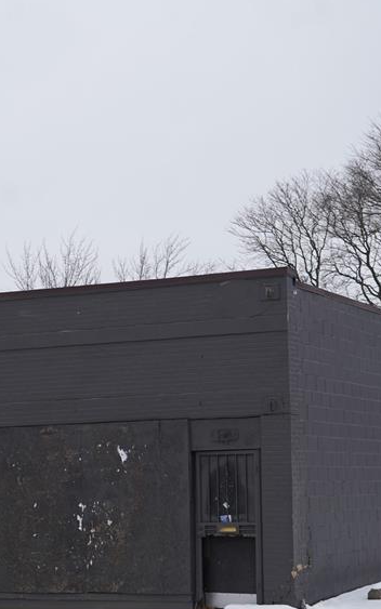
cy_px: 329
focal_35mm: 89
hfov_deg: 14.6
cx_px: 101
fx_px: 1478
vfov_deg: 23.3
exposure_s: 1/100
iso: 100
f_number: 5
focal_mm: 48
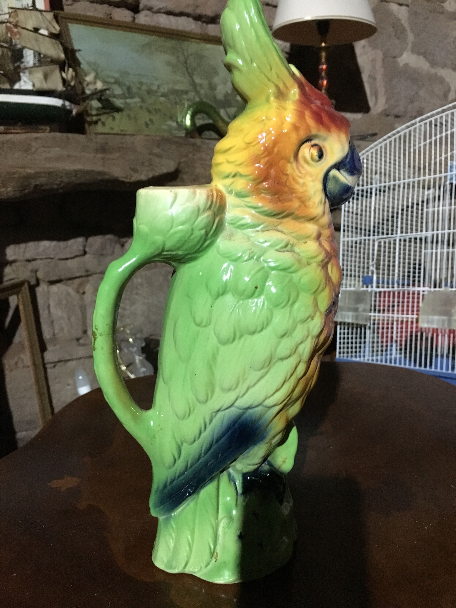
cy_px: 304
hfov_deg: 48.2
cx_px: 228
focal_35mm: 29
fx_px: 509
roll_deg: +0.0
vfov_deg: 61.7
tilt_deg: -9.2
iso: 320
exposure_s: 1/17
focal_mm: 4.15
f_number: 2.2
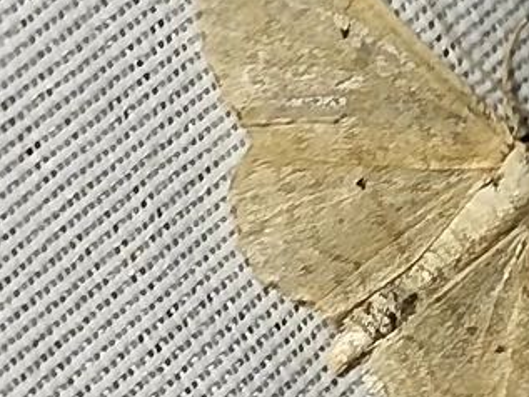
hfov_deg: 9.8
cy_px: 274
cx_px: 307
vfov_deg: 7.4
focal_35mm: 202
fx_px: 3088
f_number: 1.7
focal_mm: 5.31
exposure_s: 1/50
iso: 100
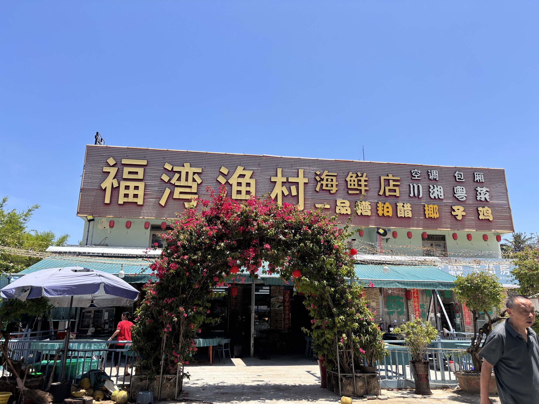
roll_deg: -0.7
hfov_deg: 67.3
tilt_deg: +15.1
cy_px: 202
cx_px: 270
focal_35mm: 26
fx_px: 405
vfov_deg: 53.1
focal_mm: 5.96
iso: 50
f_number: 1.6
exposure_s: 1/2513
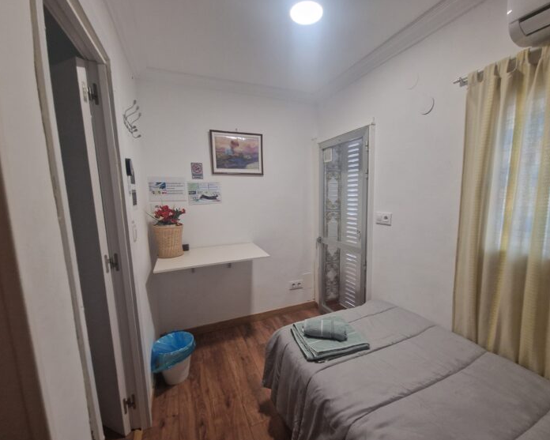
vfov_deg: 88.0
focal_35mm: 14
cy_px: 224
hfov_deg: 100.5
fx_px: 228
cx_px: 298
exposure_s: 1/50
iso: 200
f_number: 2.2
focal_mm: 2.2
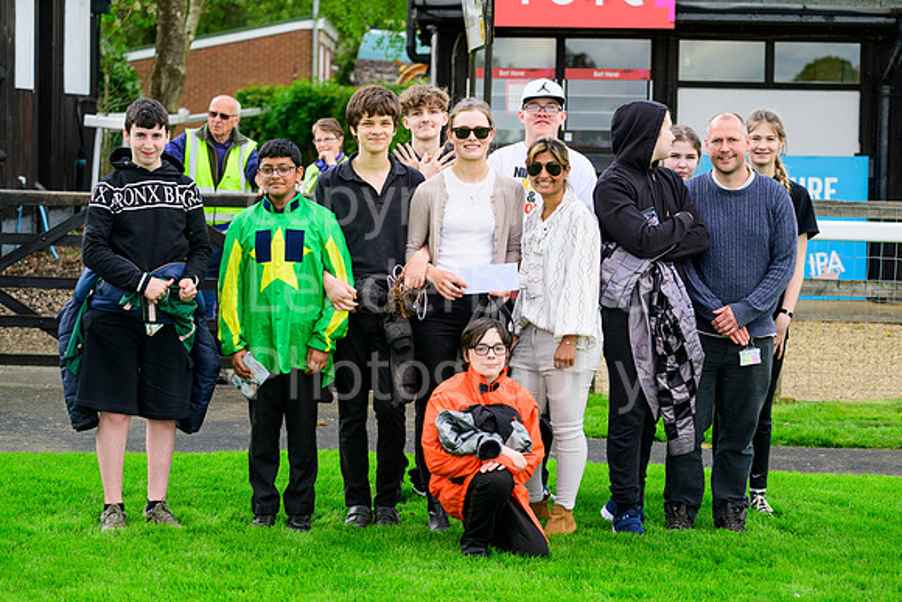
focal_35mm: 100
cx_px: 451
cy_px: 301
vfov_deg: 13.7
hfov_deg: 20.4
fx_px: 2506
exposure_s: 1/1250
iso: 800
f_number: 5
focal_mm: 100
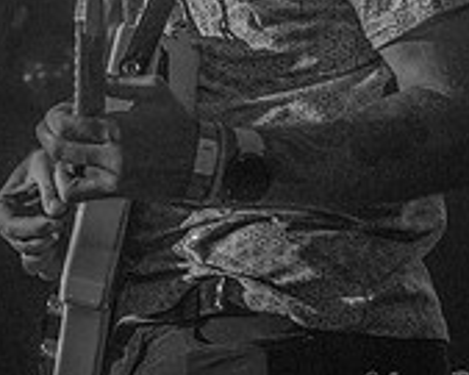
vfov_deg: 5.8
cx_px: -263
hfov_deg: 7.2
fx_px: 3635
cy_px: -175
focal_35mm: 262
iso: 6400
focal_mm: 70
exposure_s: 1/160
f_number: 5.6
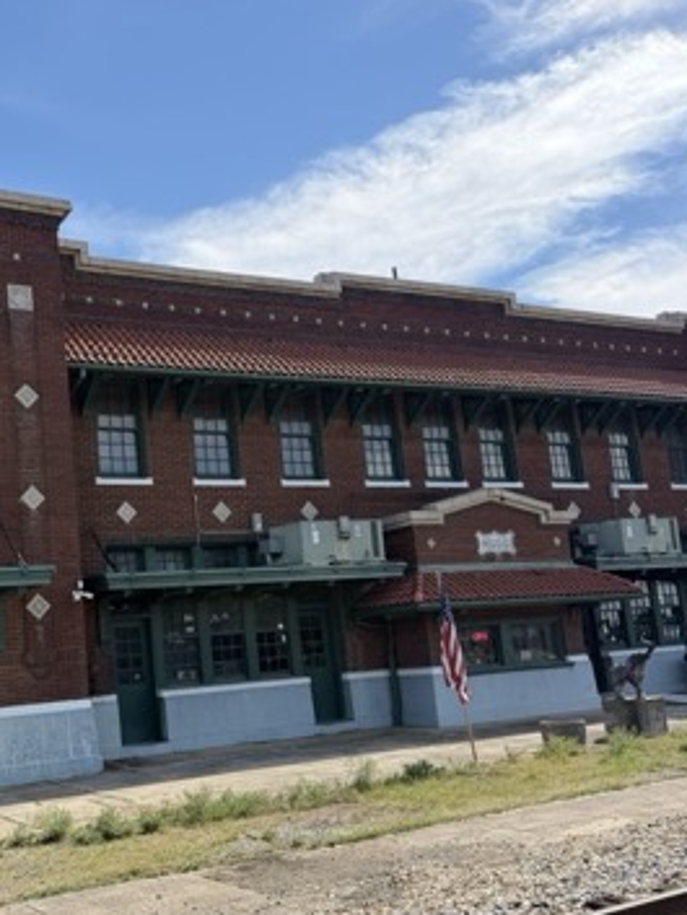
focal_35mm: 29
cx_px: 288
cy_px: 502
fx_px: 767
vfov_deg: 61.5
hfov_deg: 48.1
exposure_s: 1/3953
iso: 100
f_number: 1.78
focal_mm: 6.76
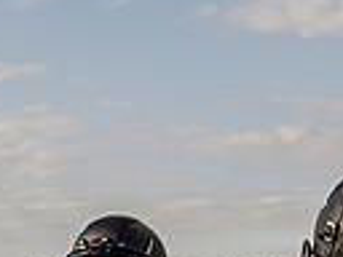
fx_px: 1457
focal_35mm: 147
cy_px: 462
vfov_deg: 9.6
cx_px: -10
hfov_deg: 13.2
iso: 200
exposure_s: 1/1000
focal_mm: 14
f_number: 4.5
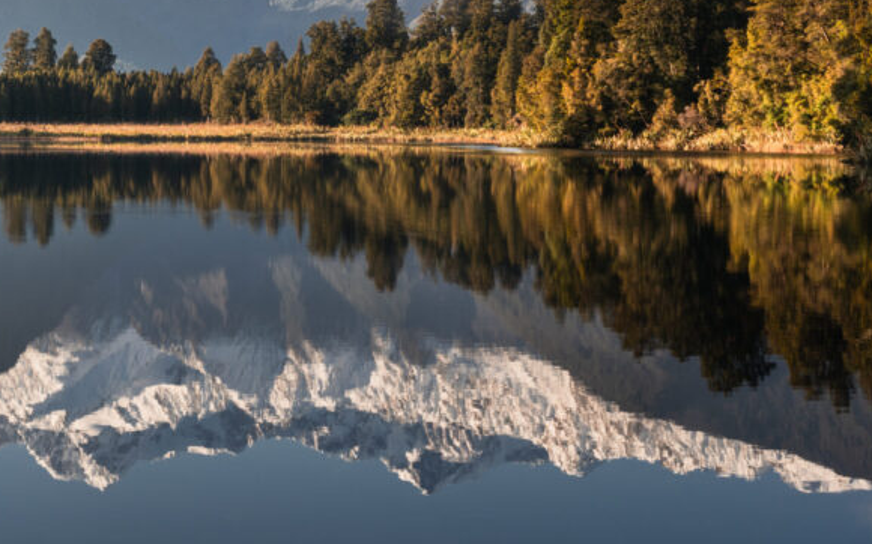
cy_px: 47
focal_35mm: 90
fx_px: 2138
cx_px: 218
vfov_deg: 14.4
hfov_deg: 22.8
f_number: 14
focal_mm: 50
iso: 100
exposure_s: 1/60
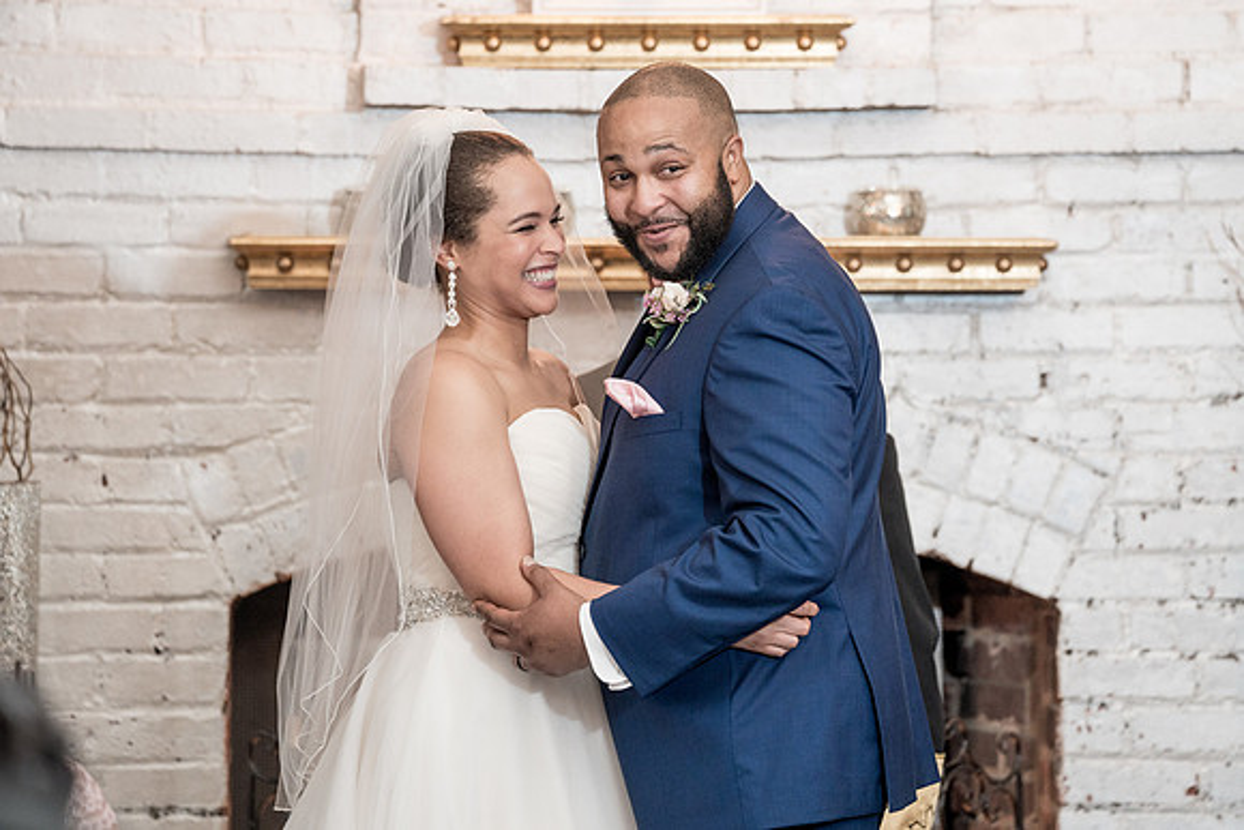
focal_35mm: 219
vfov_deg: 6.3
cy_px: 375
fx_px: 7572
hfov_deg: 9.4
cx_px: 688
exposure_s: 1/100
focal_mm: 197
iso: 2000
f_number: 4
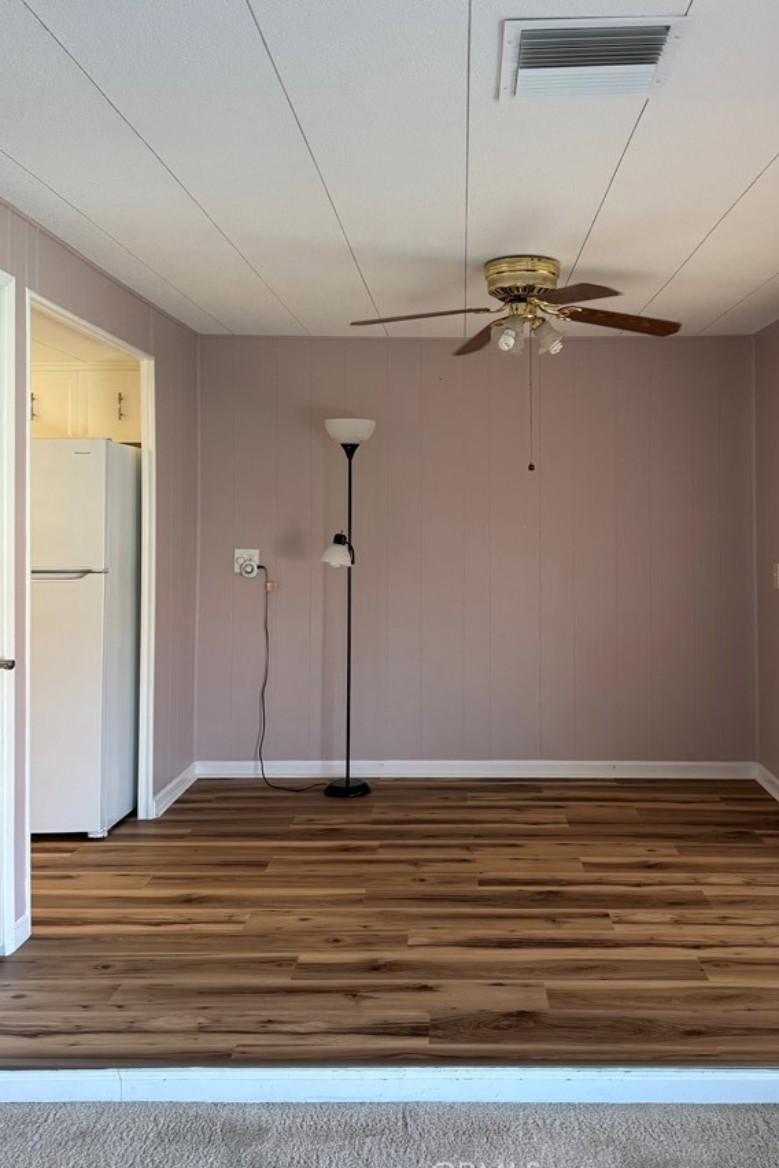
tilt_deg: +1.3
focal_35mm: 30
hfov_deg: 43.4
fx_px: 974
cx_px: 473
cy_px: 492
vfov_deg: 61.6
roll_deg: +0.0
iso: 200
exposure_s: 1/120
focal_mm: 6.76
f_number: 1.78
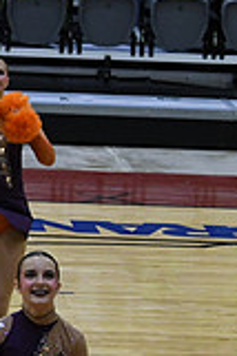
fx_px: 3750
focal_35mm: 379
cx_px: -399
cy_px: 238
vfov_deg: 5.4
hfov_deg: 3.6
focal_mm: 70
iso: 4000
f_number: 4
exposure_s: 1/500
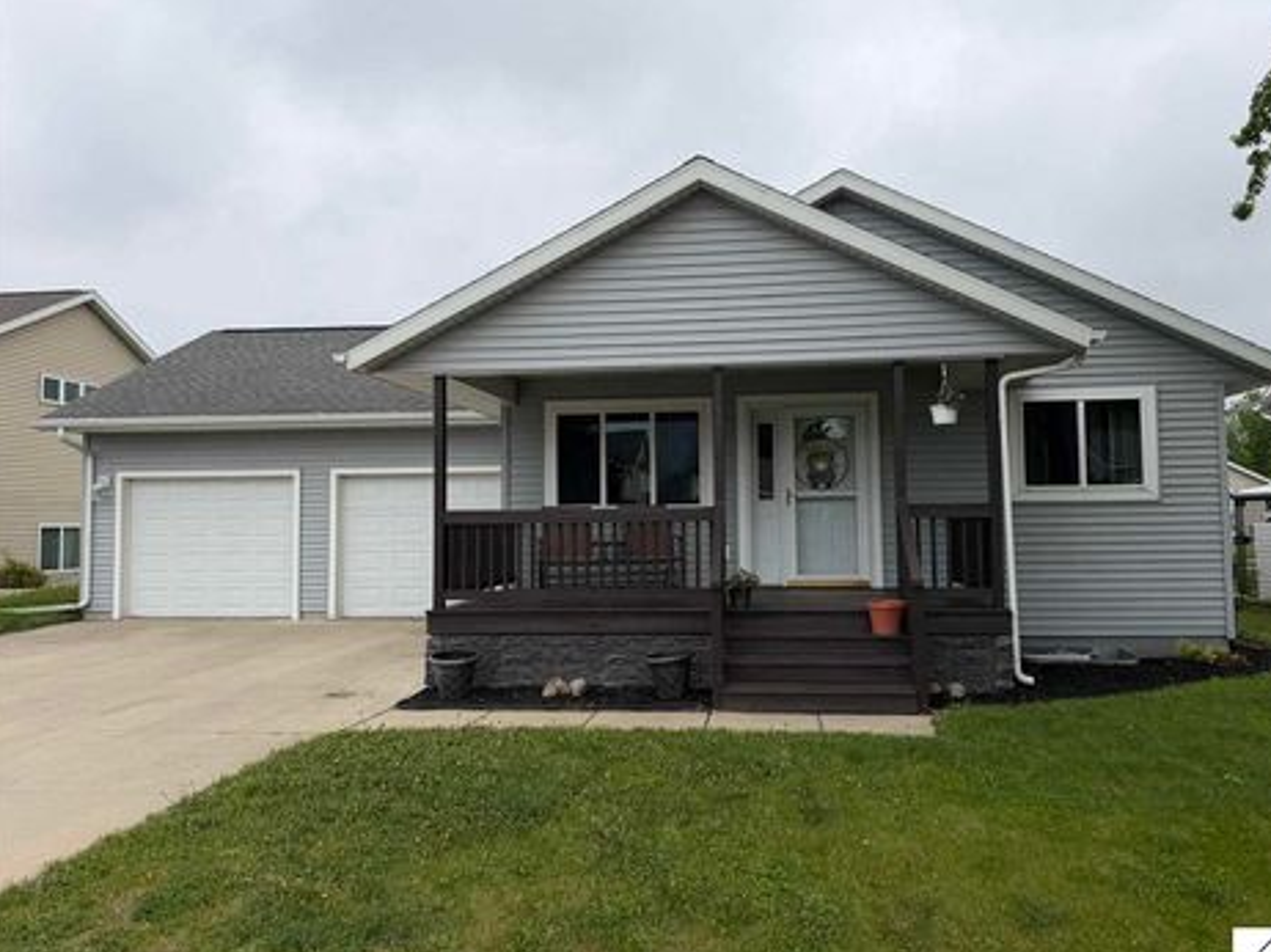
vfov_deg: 53.0
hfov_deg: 67.3
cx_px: 680
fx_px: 954
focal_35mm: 26
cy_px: 466
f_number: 1.78
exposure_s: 1/4975
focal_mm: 6.76
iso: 80
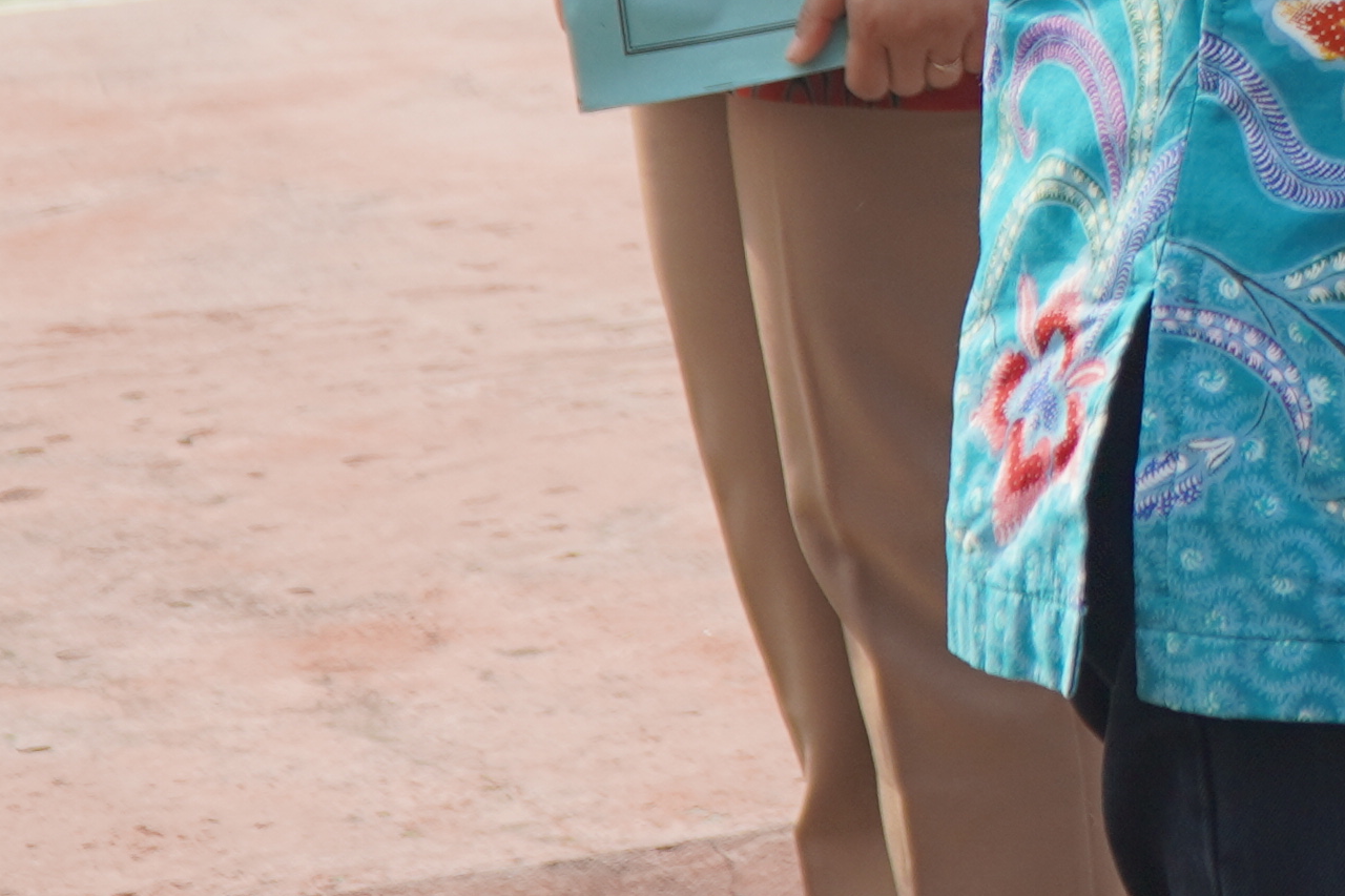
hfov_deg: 9.3
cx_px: 2387
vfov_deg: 6.3
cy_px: -923
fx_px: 7882
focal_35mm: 211
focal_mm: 30
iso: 100
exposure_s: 1/320
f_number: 4.5
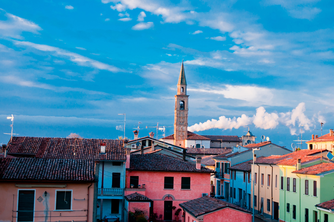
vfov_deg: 24.5
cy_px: 96
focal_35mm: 55
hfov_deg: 36.2
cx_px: 188
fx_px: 510
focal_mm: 28
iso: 200
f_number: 4.5
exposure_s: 1/160
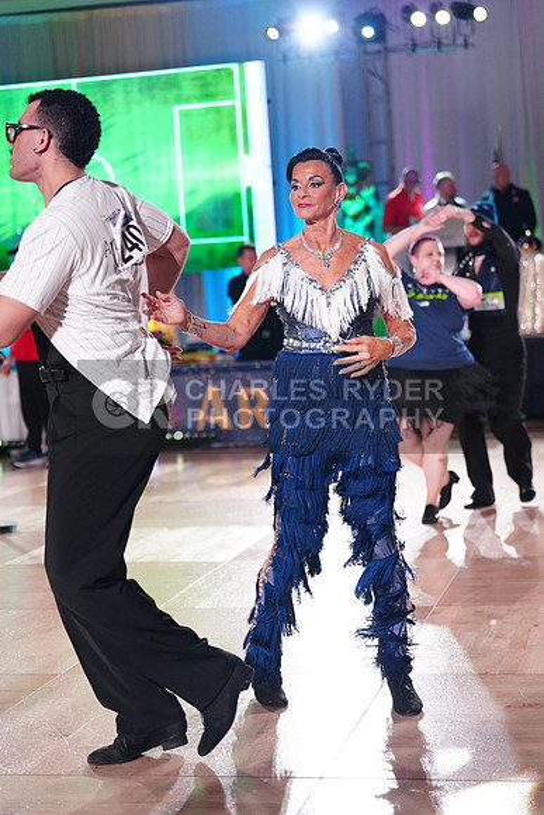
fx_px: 1586
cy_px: 408
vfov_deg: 28.8
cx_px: 272
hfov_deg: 19.5
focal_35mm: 70
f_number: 2.8
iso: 2000
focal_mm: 70
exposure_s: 1/500
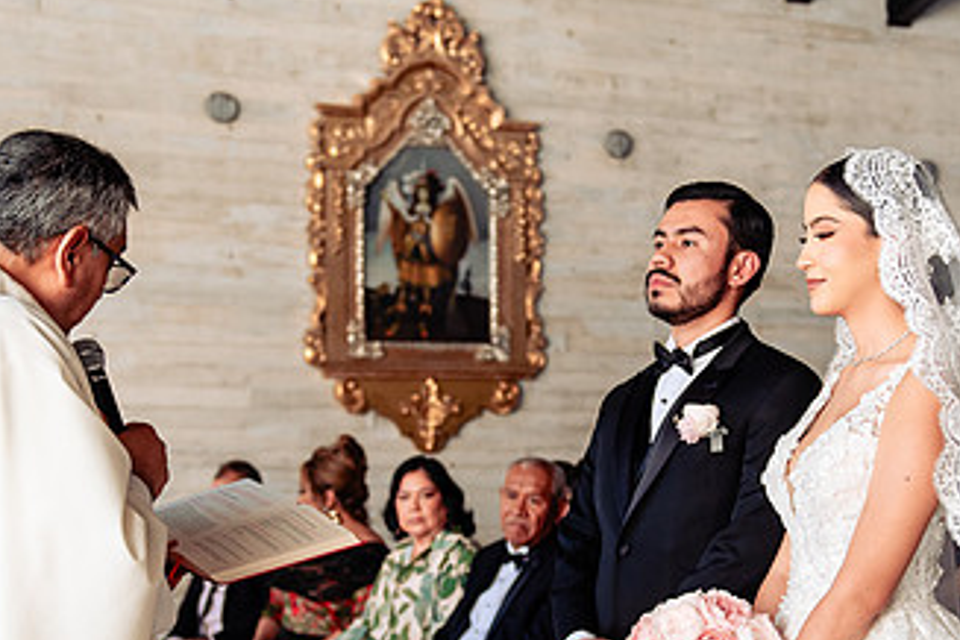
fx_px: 1867
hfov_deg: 28.8
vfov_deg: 19.3
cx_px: 534
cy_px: 498
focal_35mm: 70
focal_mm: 38
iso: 500
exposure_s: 1/400
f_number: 3.2
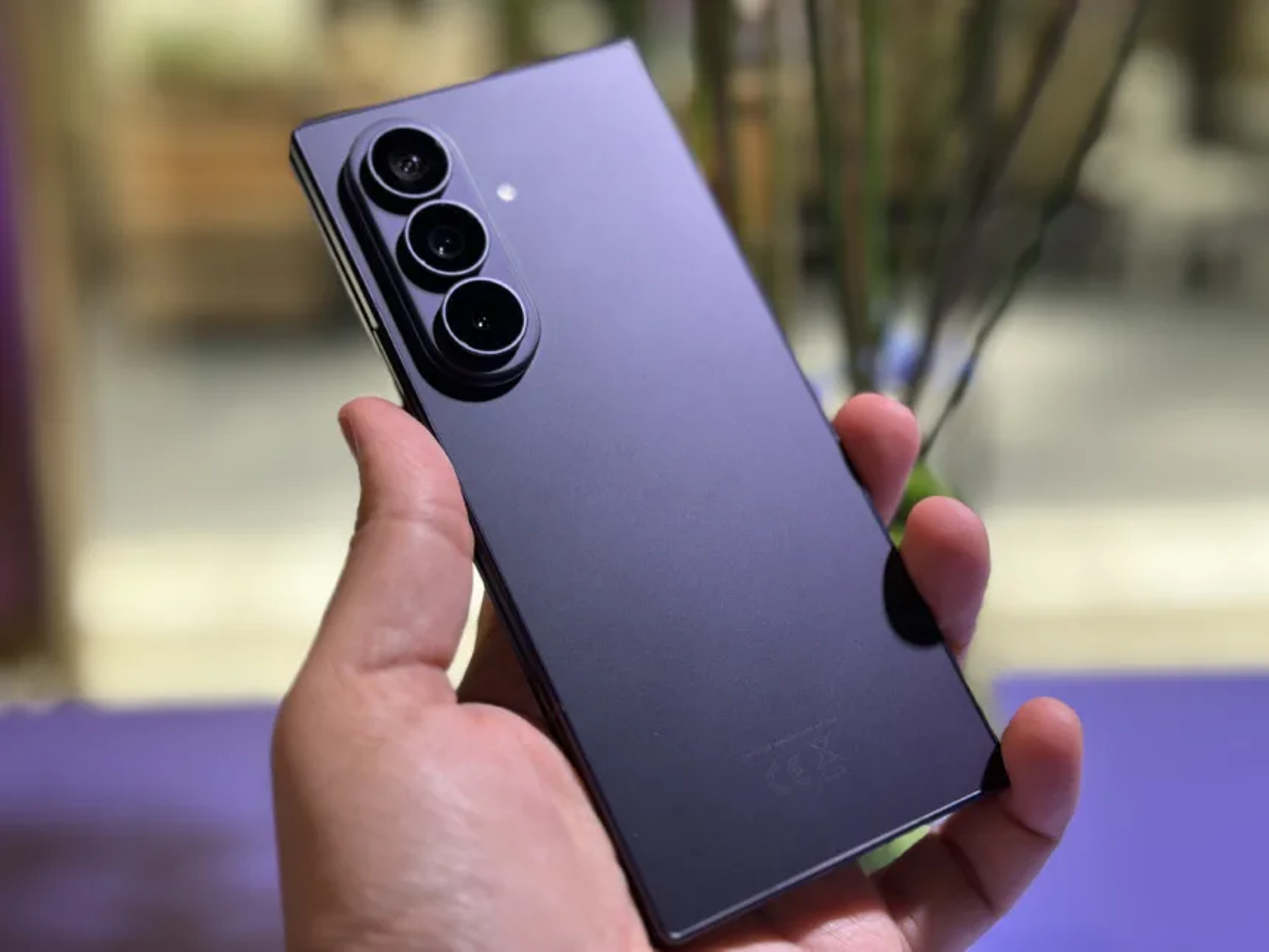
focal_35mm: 48
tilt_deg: -16.8
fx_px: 1760
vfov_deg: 30.3
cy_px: 476
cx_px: 634
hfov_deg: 39.7
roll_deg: +1.0
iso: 80
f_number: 1.78
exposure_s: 1/239
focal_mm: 6.86
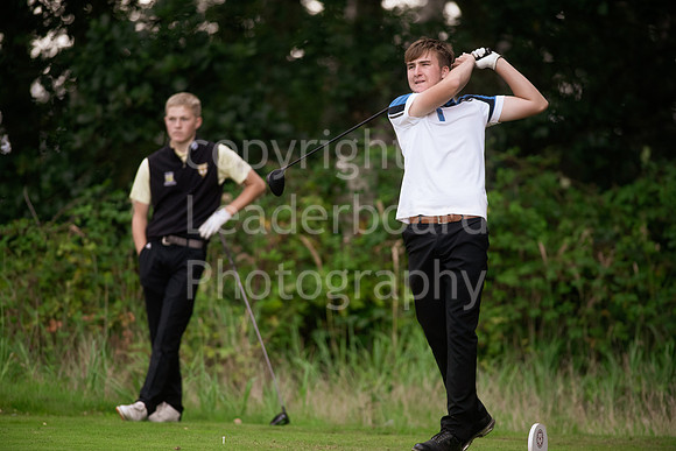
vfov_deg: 4.6
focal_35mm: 300
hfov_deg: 6.9
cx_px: 338
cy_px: 226
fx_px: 5634
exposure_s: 1/1000
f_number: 4
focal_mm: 300
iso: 1600
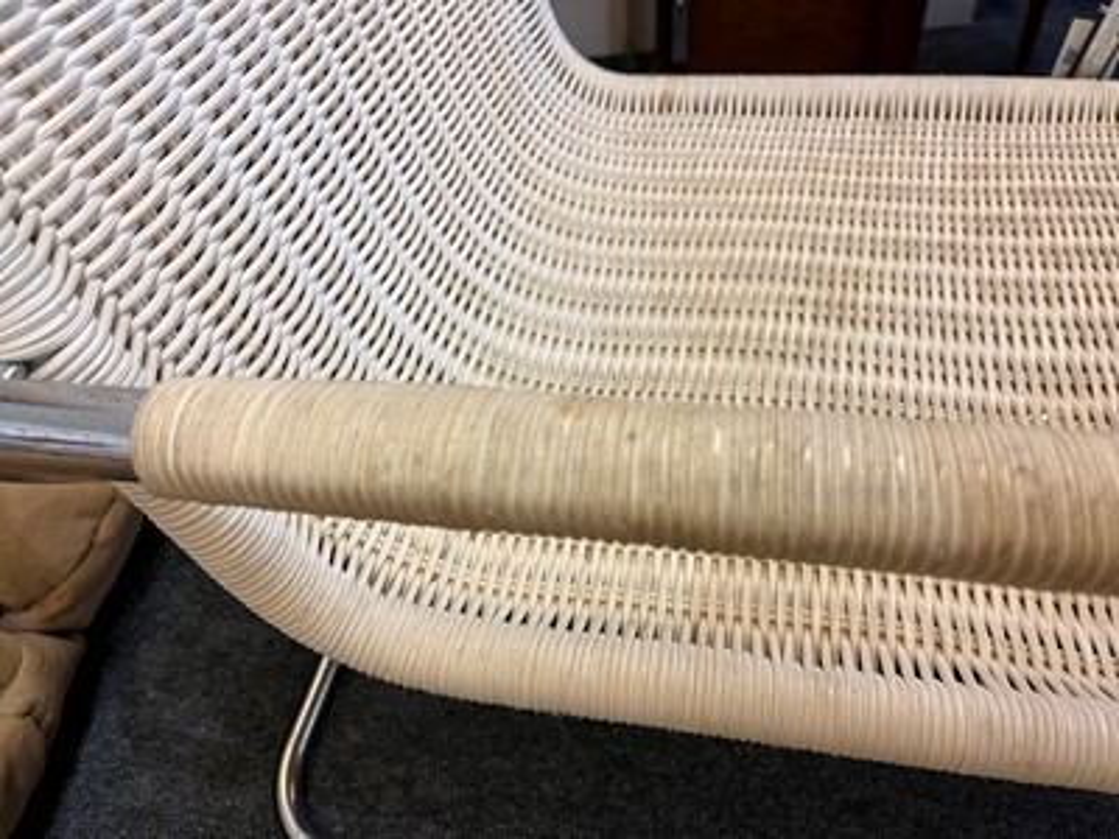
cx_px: 560
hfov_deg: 67.3
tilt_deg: -45.7
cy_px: 420
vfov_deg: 53.1
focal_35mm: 26
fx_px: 840
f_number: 1.6
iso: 64
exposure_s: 1/50
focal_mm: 5.1
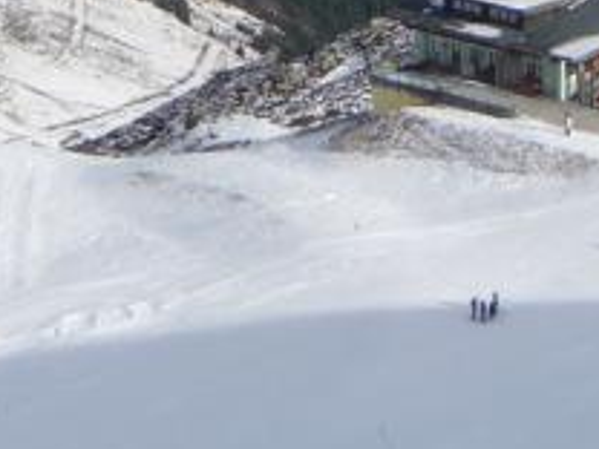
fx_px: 8756
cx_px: 677
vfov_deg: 2.9
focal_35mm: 506
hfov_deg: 3.9
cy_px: -178
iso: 100
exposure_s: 1/800
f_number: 4.7
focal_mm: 17.5
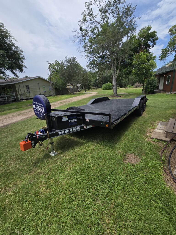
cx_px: 88
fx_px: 88
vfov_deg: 106.2
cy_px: 118
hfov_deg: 89.9
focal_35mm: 13
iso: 50
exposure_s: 1/1686
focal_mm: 2.2
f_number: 2.2
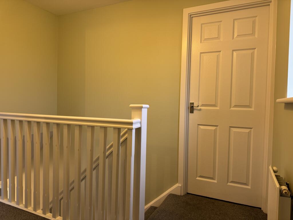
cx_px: 146
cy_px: 110
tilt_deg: -1.7
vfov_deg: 56.8
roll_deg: -1.2
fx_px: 203
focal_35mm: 24
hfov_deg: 71.6
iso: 160
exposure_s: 1/50
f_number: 1.78
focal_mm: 6.76
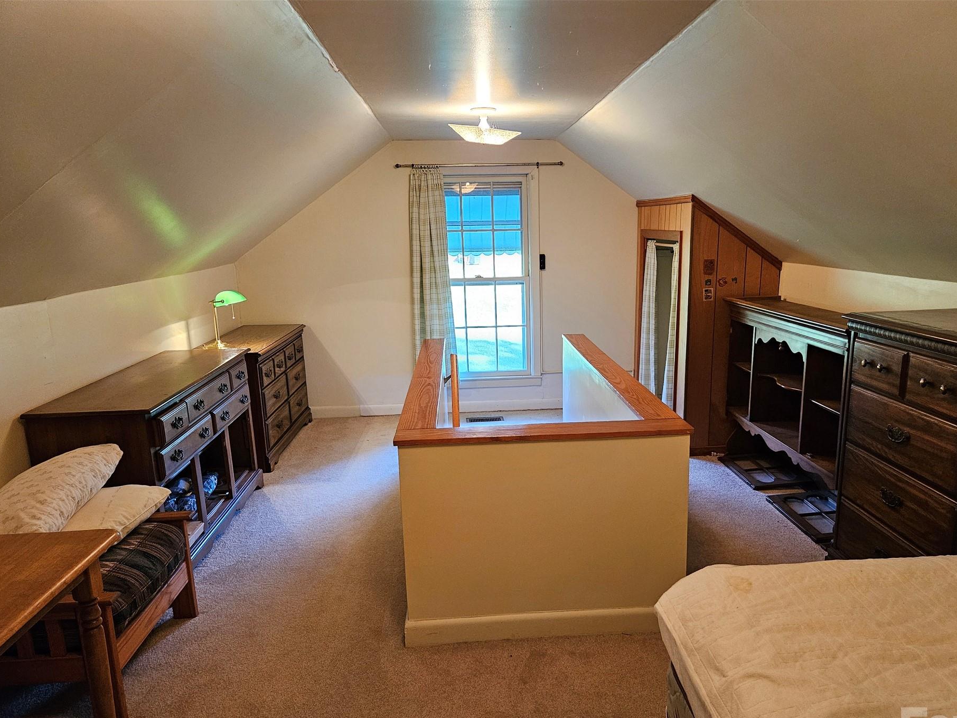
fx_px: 719
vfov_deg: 52.9
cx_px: 529
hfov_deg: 67.1
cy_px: 405
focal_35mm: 26
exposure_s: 1/120
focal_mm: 5.4
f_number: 1.8
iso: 640
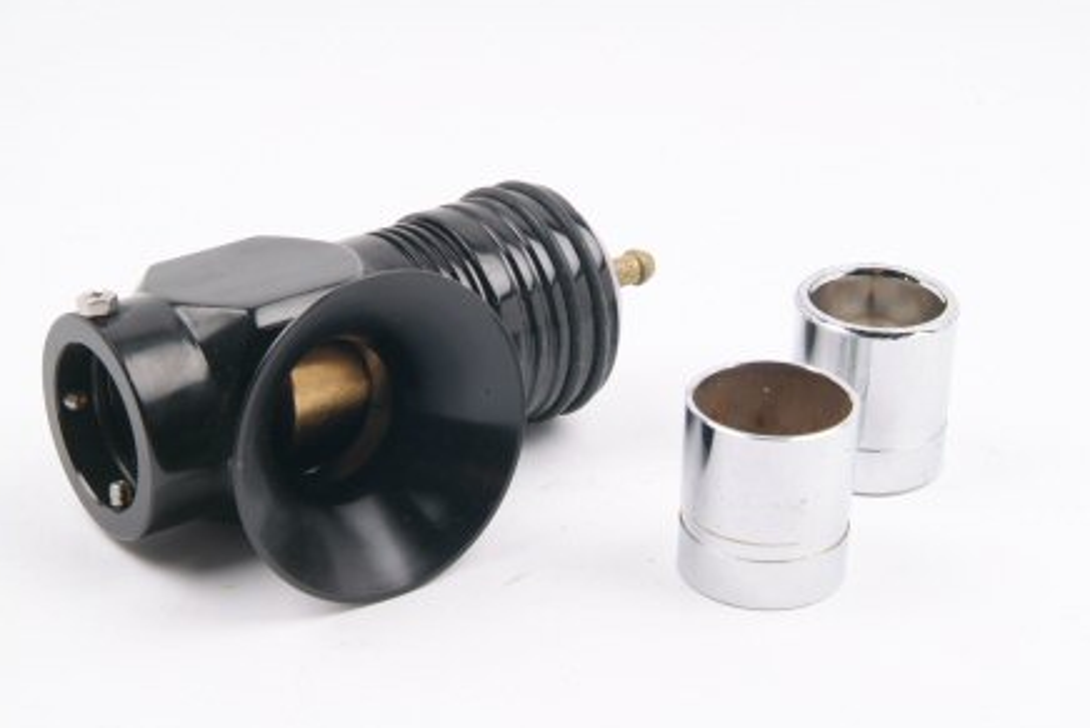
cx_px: 542
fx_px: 2907
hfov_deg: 21.2
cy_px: 360
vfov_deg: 14.3
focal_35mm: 96
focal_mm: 62
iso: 200
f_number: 16
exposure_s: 1/125
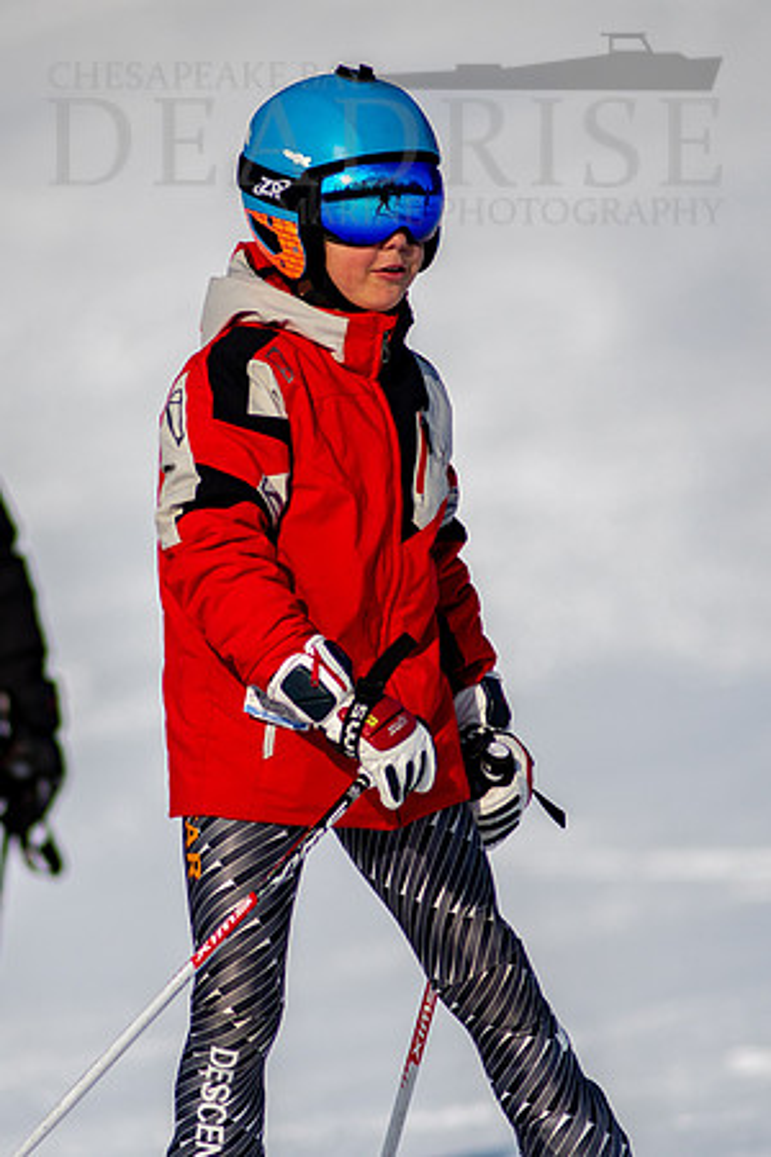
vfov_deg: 3.1
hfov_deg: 2.0
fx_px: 21683
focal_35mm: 675
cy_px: 578
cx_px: 322
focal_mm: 300
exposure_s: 1/4000
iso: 100
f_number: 2.8
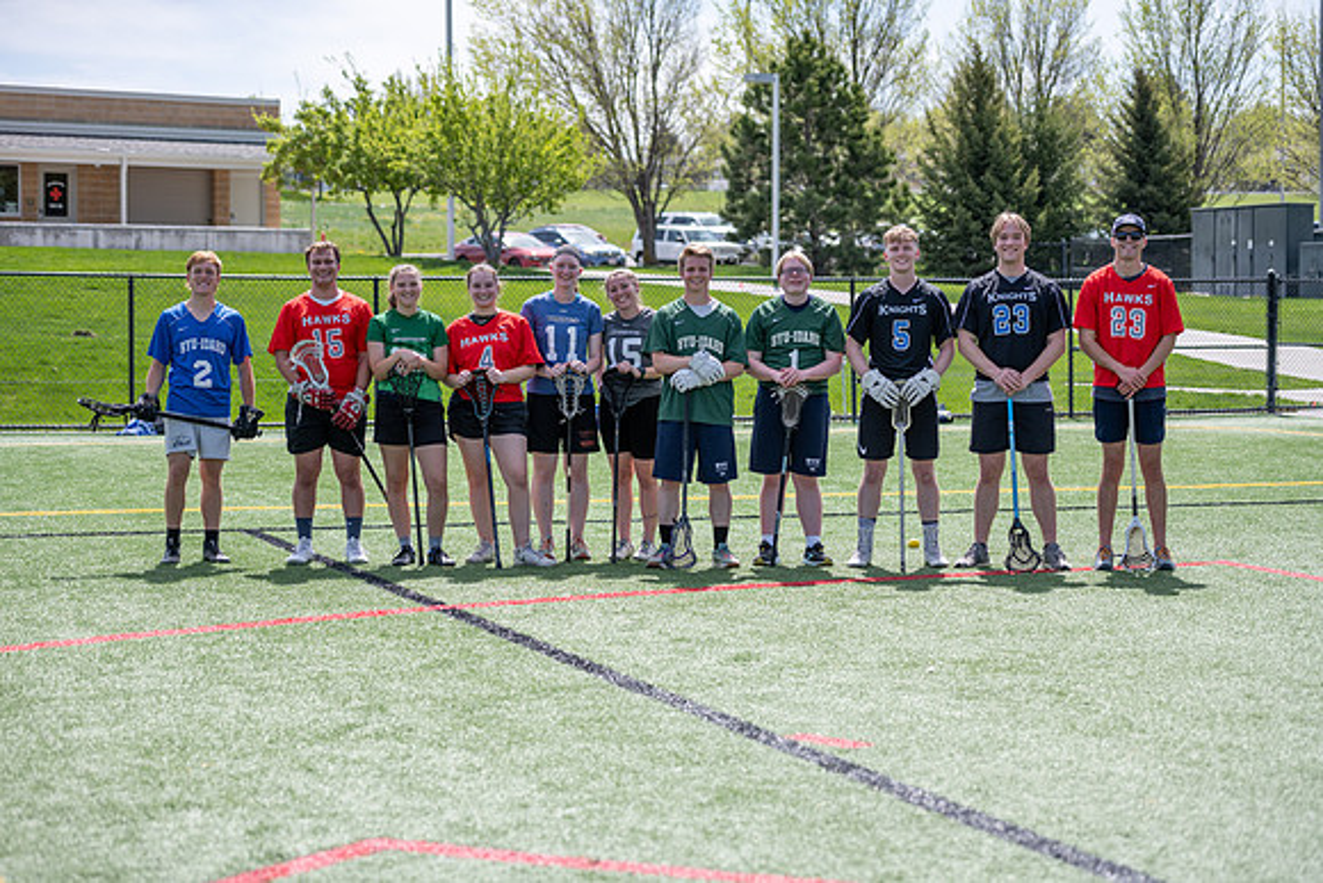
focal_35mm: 71
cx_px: 655
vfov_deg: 19.1
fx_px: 2621
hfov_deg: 28.3
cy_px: 441
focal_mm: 70
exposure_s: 1/2000
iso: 100
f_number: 2.8
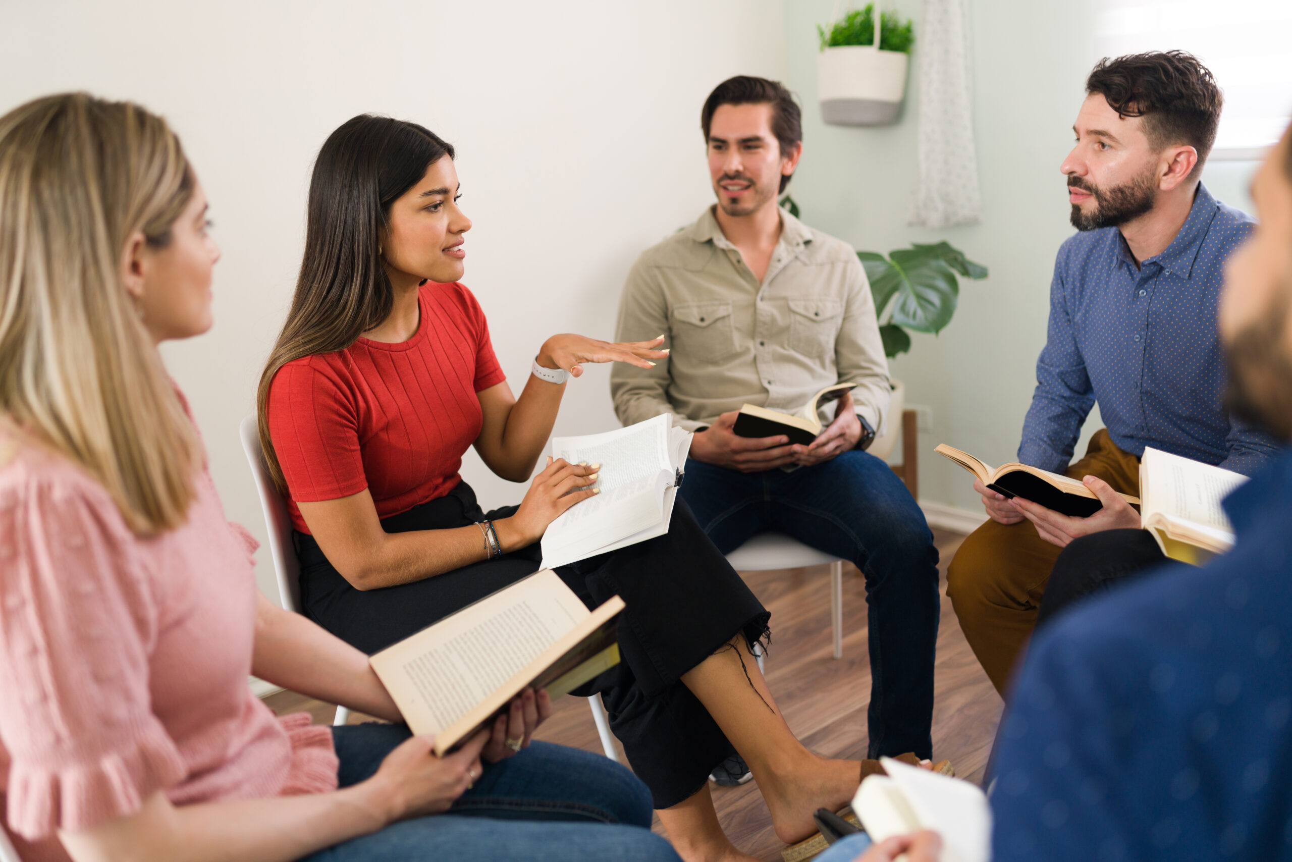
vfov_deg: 37.9
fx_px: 1256
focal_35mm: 35
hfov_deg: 54.4
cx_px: 646
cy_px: 431
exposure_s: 1/160
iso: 250
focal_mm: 35
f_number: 1.8
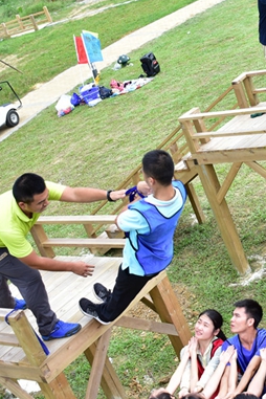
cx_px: 281
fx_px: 698
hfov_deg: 20.7
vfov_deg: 31.9
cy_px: 178
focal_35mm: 63
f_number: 3.5
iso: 250
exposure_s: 1/640
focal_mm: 20
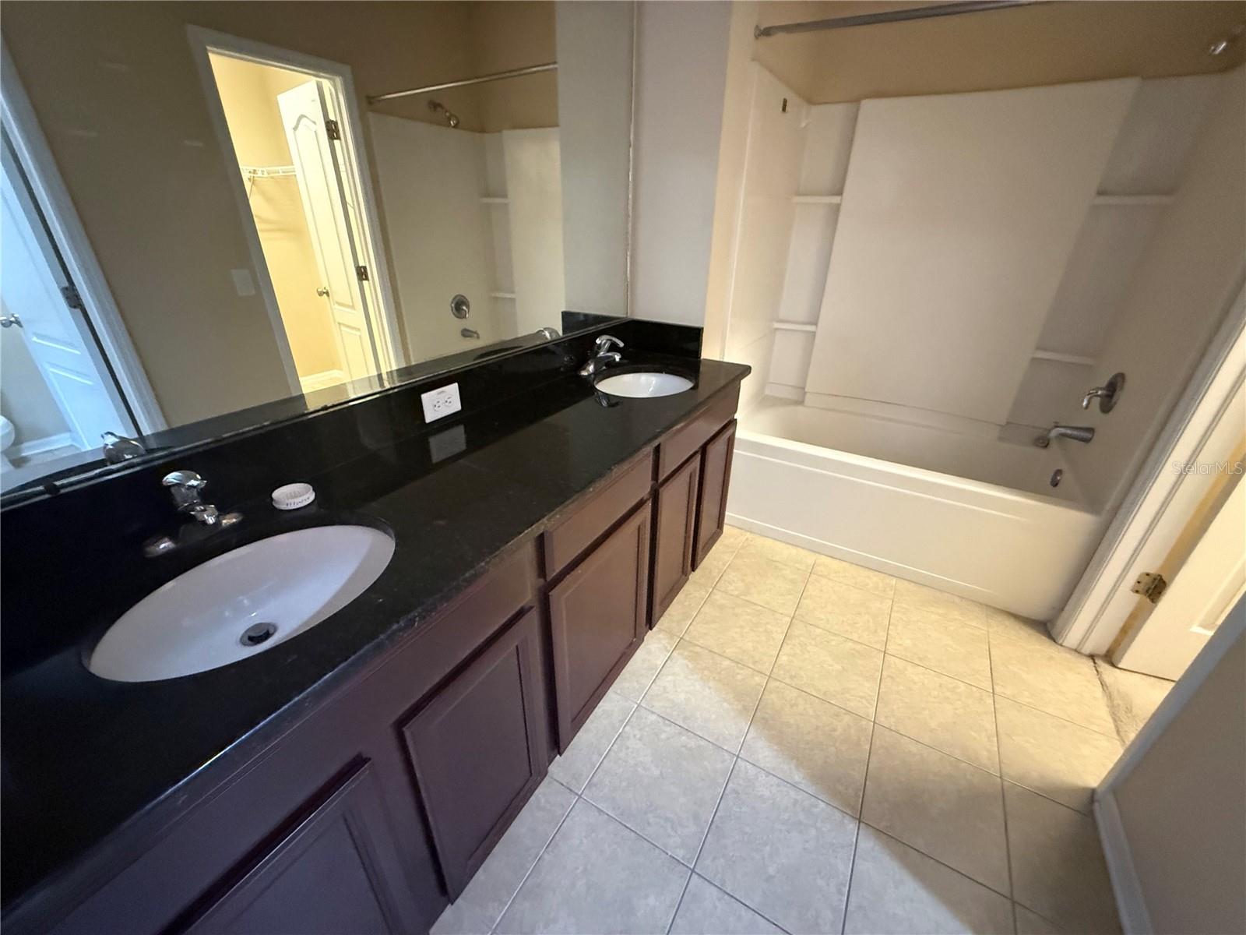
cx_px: 623
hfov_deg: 102.1
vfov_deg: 85.7
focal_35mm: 14
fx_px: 504
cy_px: 468
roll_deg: -1.7
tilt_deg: -25.3
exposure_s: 1/40
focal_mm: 2.22
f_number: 2.2
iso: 1000
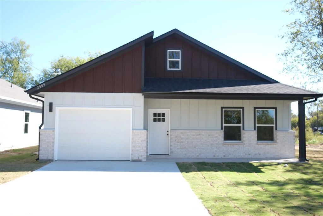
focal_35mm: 35
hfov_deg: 54.4
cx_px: 162
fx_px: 314
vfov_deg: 37.9
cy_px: 108
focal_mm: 23
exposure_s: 1/160
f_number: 5
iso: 125
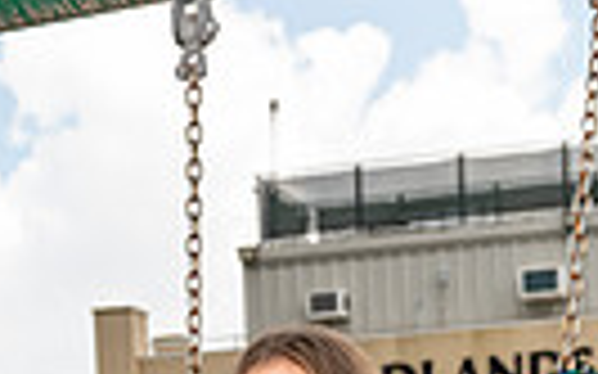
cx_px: 369
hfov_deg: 16.3
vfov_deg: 9.1
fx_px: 2085
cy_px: 933
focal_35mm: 128
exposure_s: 1/250
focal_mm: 37
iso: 200
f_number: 5
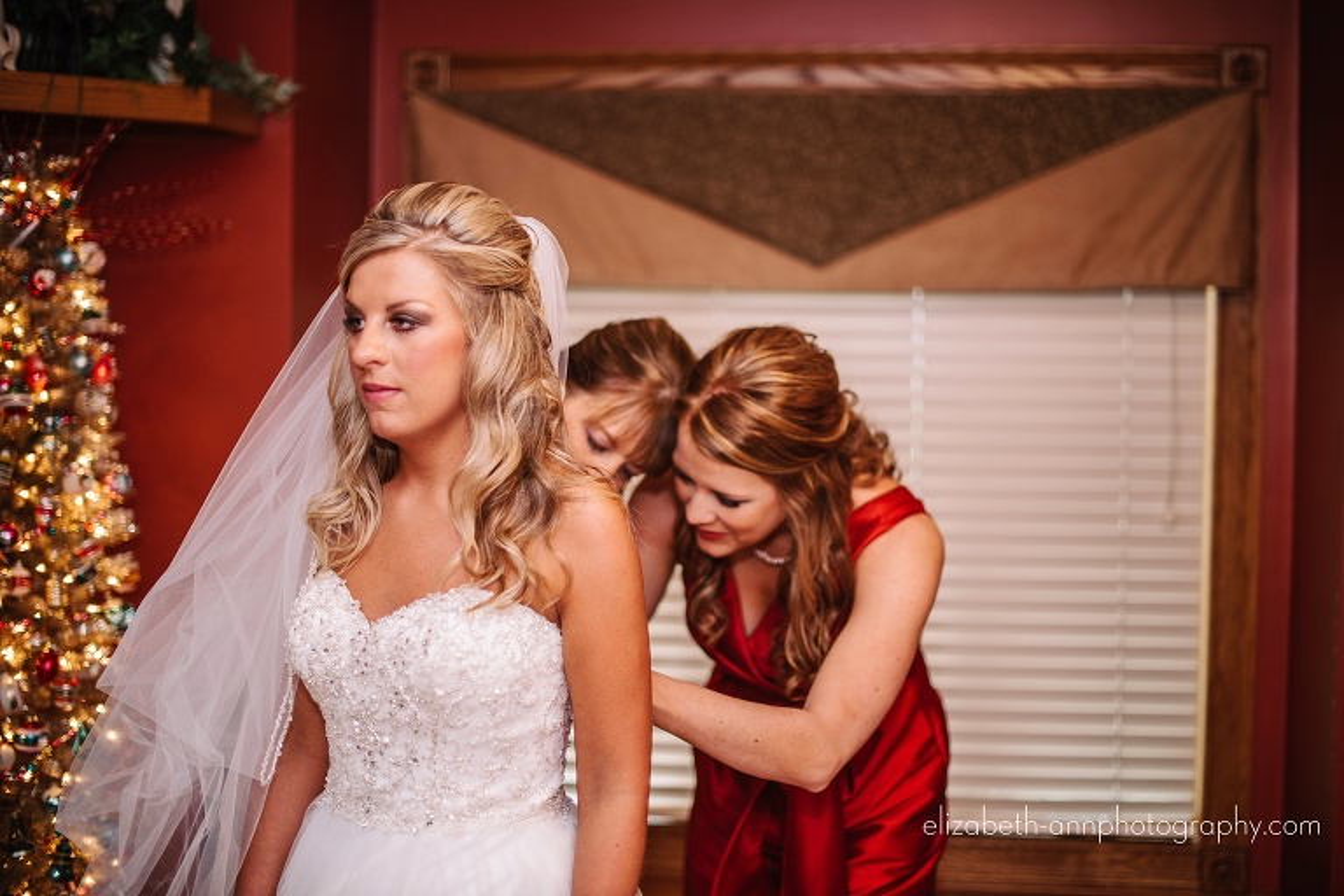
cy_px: 448
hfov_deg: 39.6
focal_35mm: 50
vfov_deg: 27.0
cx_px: 672
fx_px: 1867
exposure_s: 1/125
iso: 250
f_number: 1.4
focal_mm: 50
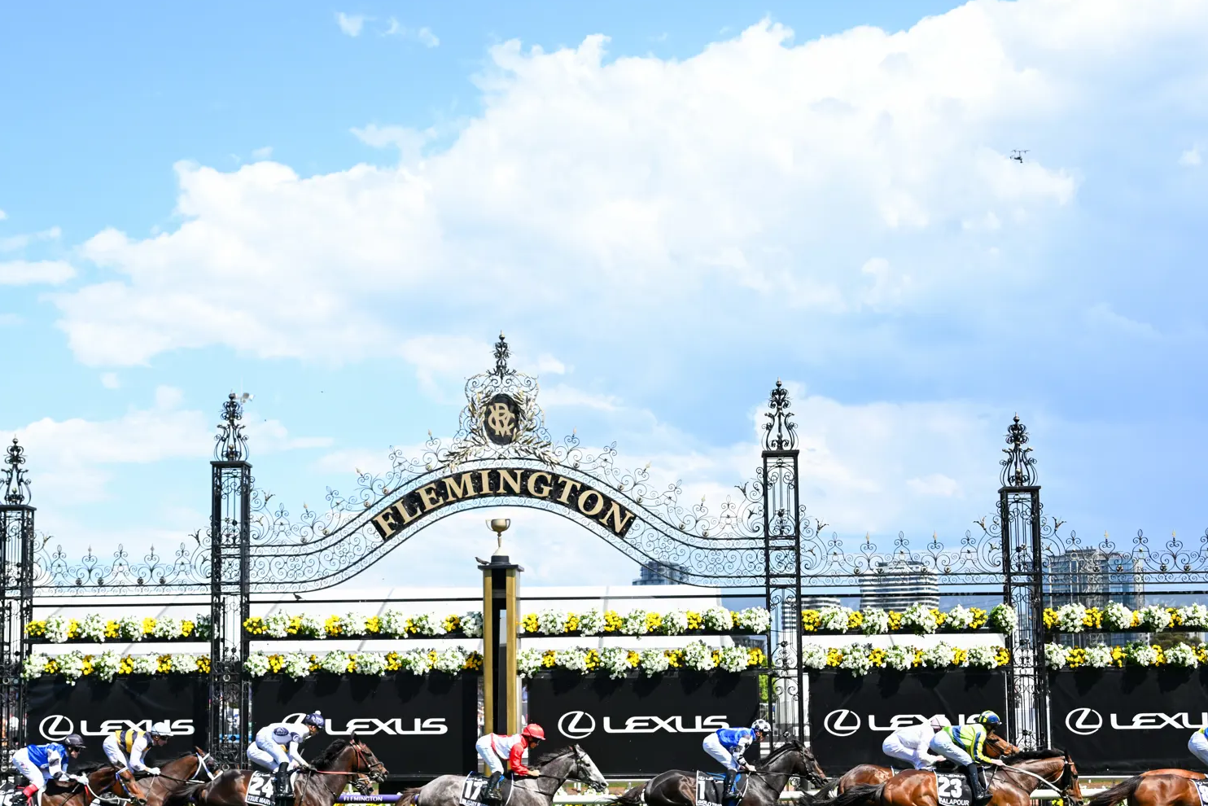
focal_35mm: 58
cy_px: 514
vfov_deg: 23.3
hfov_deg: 34.4
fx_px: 1946
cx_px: 487
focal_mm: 41
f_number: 4
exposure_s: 1/2500
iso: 400
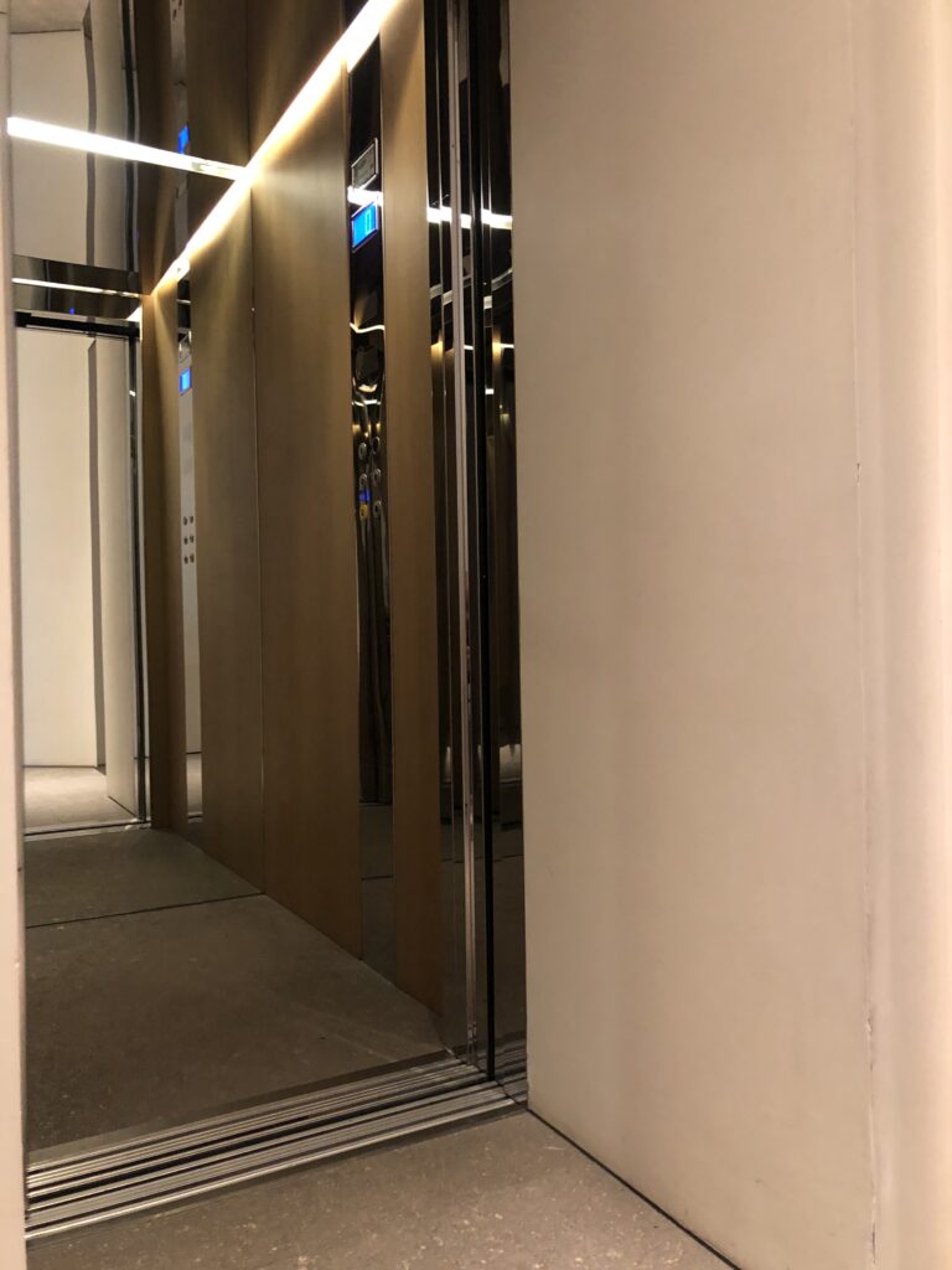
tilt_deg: -1.1
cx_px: 476
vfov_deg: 61.7
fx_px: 1063
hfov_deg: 48.2
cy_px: 635
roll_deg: +0.9
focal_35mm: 29
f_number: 1.8
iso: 100
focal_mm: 3.99
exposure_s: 1/9
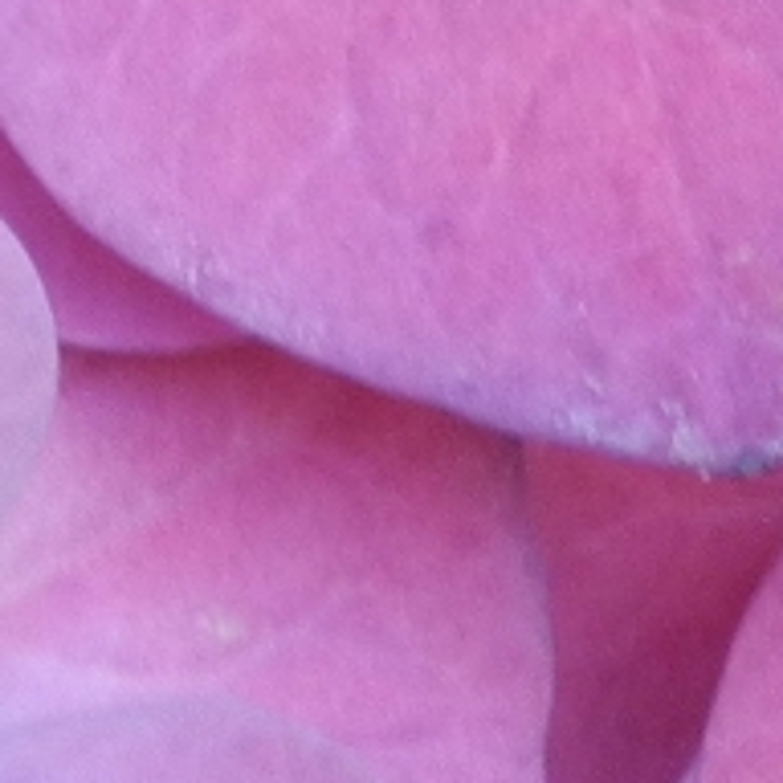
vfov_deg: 1.0
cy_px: -1060
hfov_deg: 1.0
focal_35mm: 1691
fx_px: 43275
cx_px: 35
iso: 136
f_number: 5.6
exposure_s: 1/30
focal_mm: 42.6
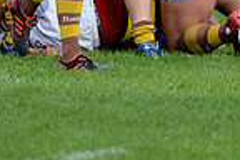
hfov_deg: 2.6
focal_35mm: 786
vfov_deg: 1.7
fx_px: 5240
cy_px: -154
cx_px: 155
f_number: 2.8
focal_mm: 195
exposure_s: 1/1000
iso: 320
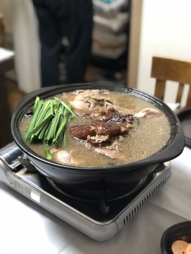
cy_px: 127
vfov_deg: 36.8
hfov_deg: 28.0
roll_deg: +0.0
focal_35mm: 52
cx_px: 96
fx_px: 383
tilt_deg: -30.8
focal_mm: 6
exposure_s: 1/17
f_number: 2.4
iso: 160
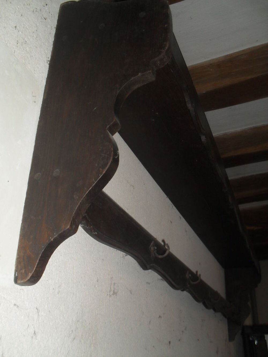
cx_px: 134
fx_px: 361
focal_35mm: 35
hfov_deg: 40.7
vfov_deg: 52.6
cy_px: 178
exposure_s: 1/45
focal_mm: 6.3
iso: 200
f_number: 3.2
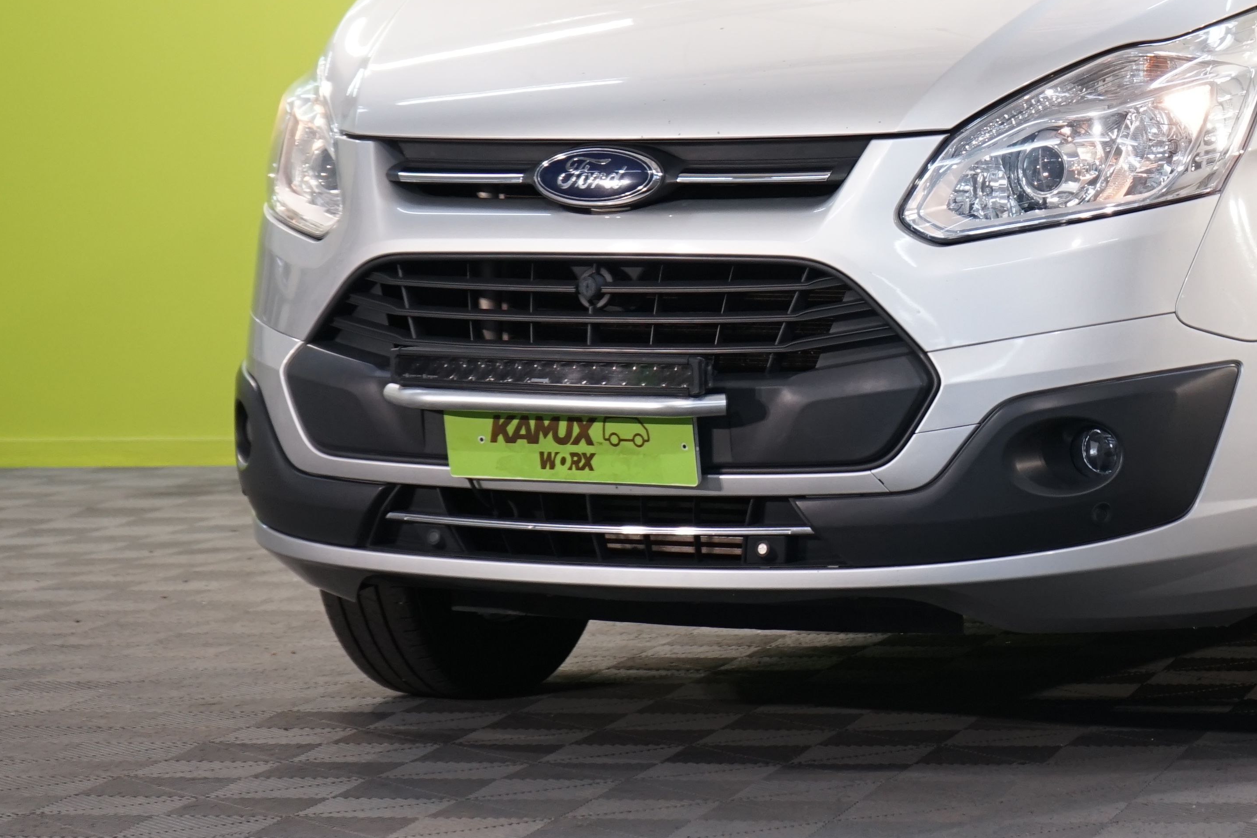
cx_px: 1220
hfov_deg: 13.8
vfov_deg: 9.3
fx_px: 5133
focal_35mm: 147
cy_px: 102
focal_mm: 70
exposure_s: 1/40
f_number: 5.6
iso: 640
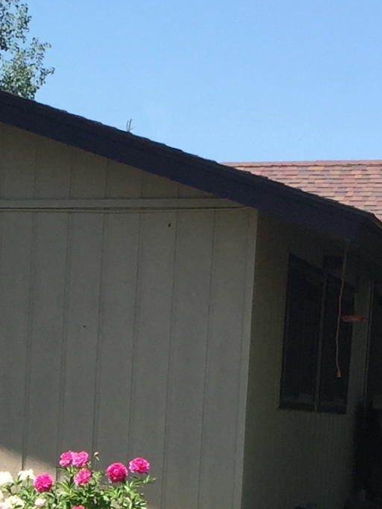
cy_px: 621
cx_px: -74
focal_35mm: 127
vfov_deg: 15.0
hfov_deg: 11.4
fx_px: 1868
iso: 32
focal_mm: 4.15
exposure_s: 1/1319
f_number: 2.2
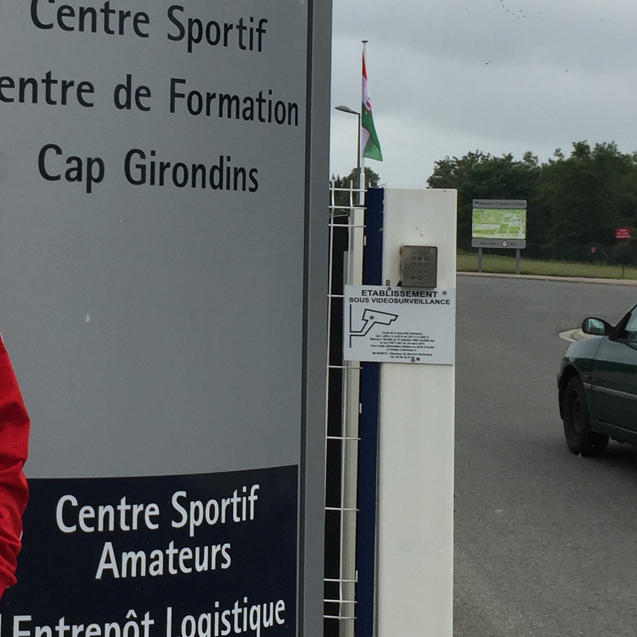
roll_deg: -2.0
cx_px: 77
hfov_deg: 21.2
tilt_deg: -0.4
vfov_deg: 21.6
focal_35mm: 80
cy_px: 275
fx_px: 1666
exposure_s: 1/2475
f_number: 2.2
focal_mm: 4.15
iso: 32
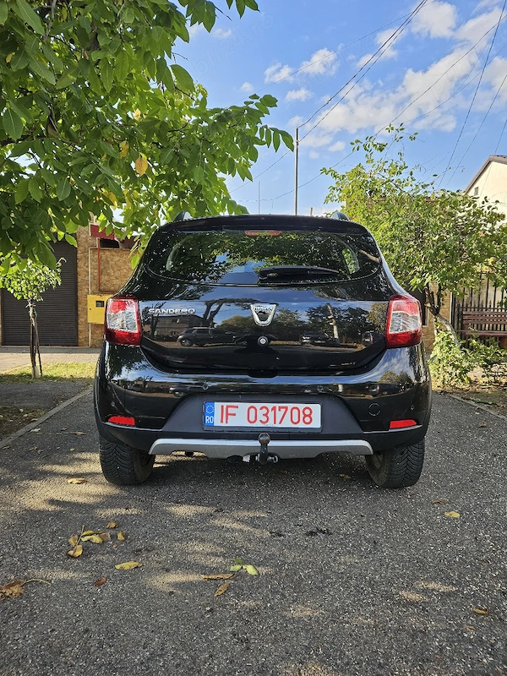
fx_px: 449
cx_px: 254
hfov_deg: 58.9
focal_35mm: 23
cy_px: 338
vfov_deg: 73.9
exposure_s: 1/385
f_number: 1.8
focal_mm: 5.4
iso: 25
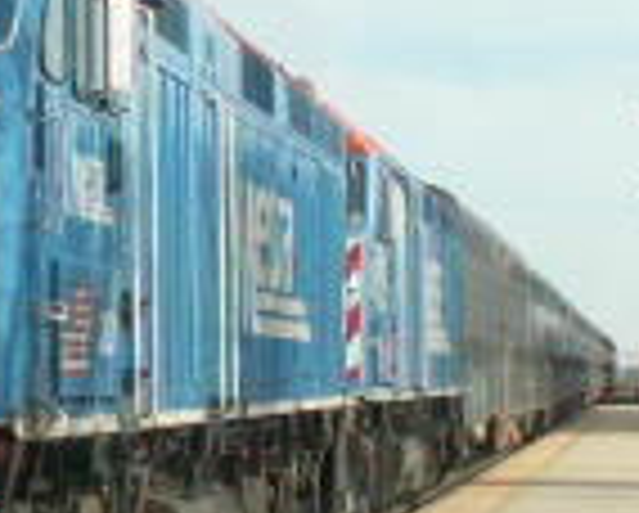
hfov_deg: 12.1
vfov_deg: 10.1
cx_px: -212
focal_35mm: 154
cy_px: 234
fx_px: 2916
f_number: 5
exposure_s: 1/250
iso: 50
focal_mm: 5.86
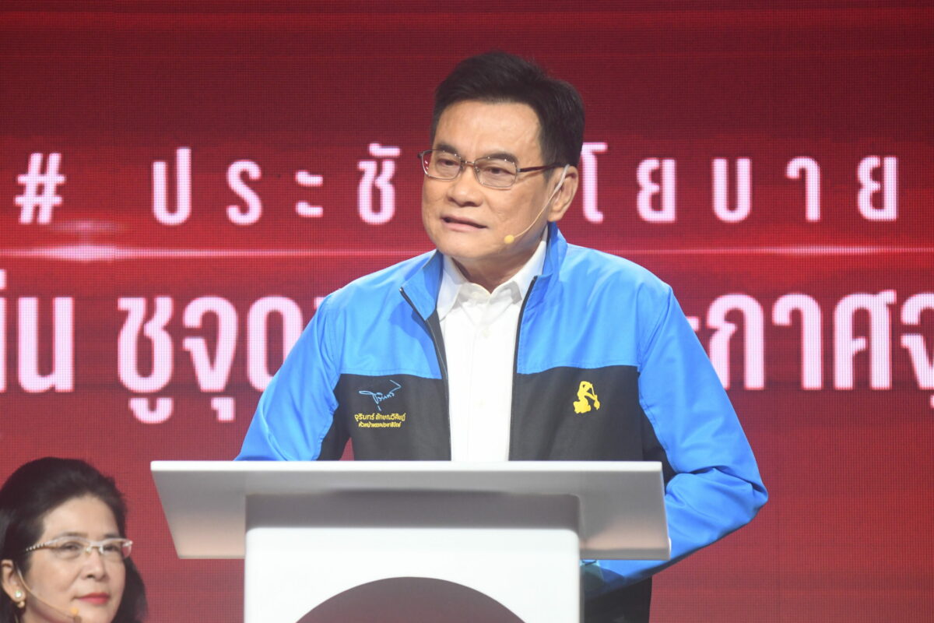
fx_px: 7783
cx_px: 467
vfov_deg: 4.6
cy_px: 312
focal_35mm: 300
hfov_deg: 6.9
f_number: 8
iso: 2000
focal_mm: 200
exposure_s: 1/250
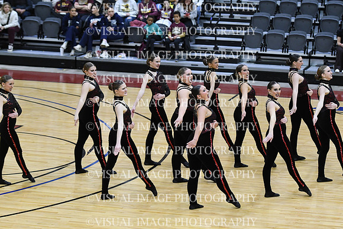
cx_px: 172
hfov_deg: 15.9
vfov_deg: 10.6
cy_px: 114
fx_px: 1229
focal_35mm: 129
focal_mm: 86
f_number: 2.8
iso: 3200
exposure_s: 1/400
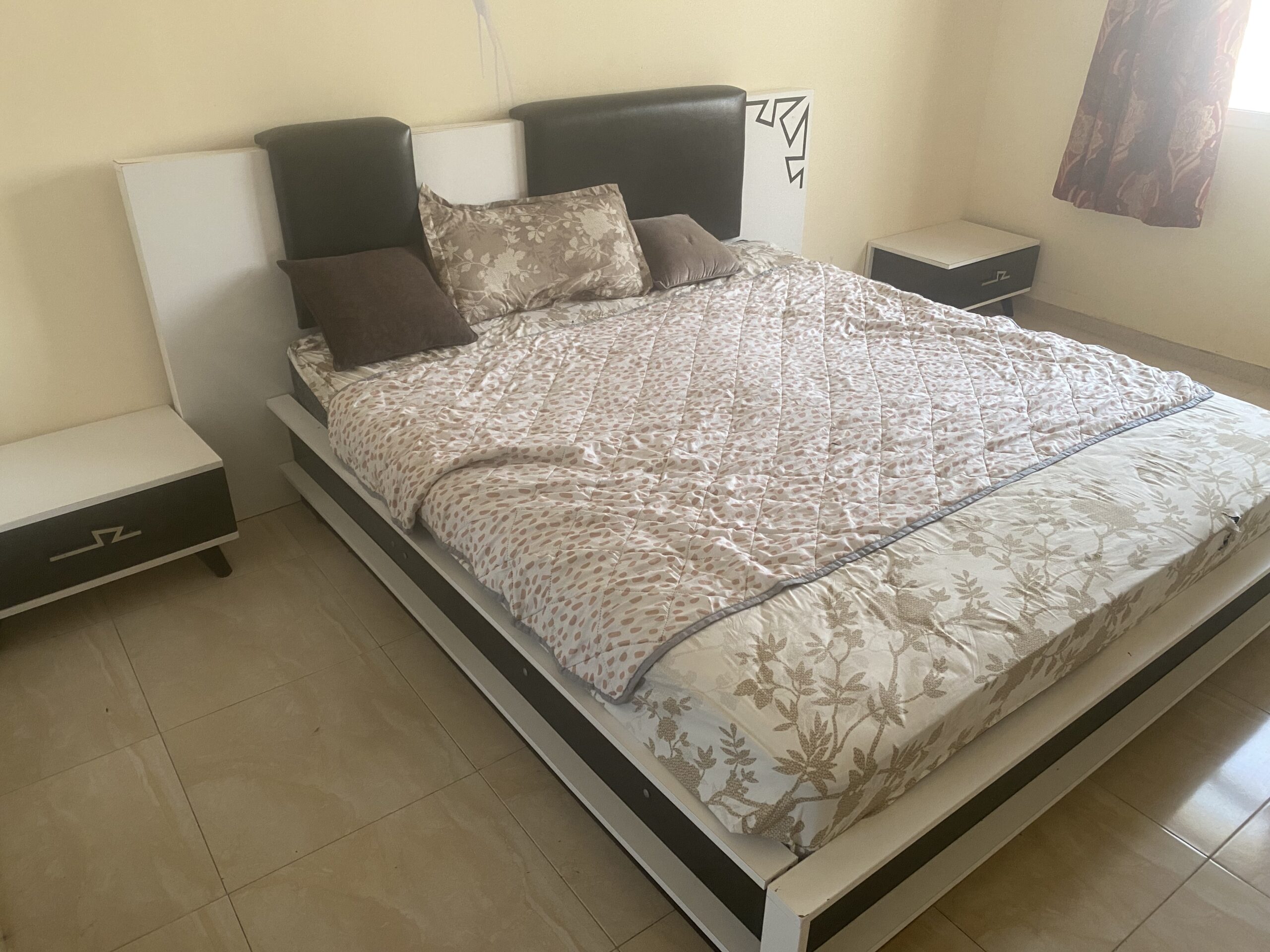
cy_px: 476
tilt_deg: -28.4
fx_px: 954
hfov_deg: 67.3
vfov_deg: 53.1
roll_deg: -0.3
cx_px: 635
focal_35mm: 26
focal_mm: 4.25
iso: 160
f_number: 1.8
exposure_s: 1/60
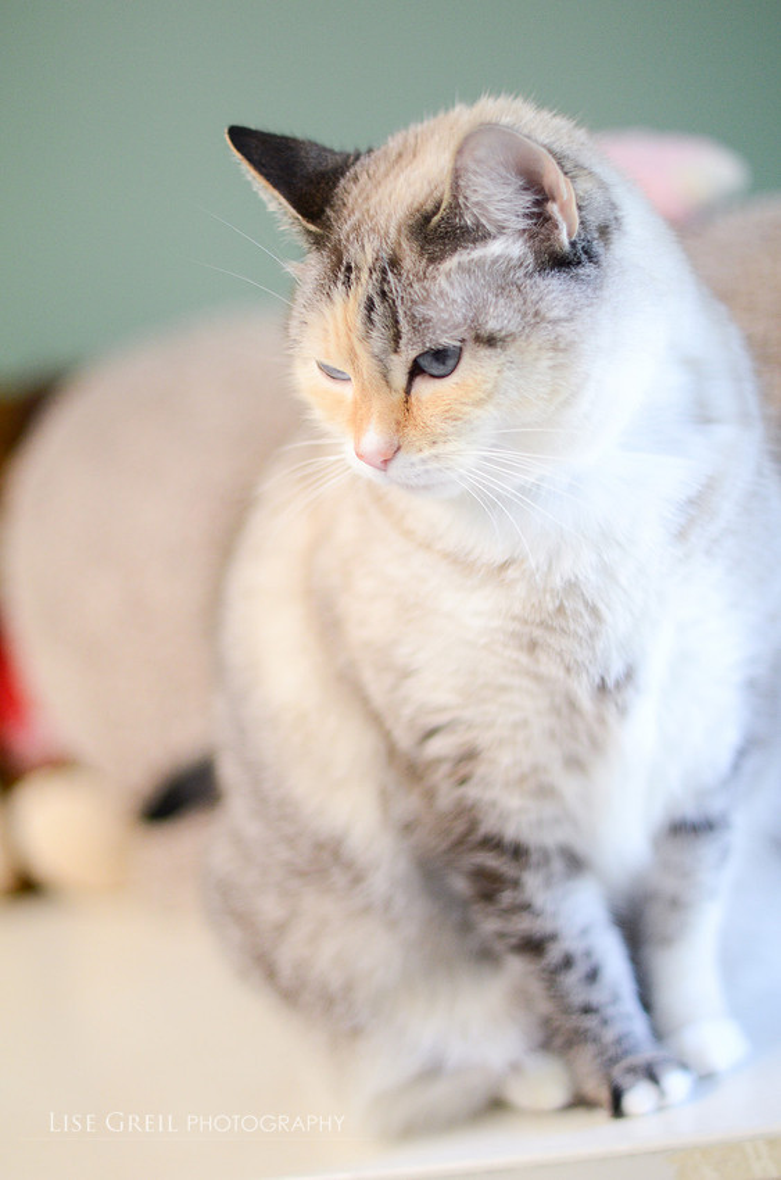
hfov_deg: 18.1
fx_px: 2451
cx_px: 390
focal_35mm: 75
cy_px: 590
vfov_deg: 27.0
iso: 800
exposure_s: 1/320
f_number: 1.6
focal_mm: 50
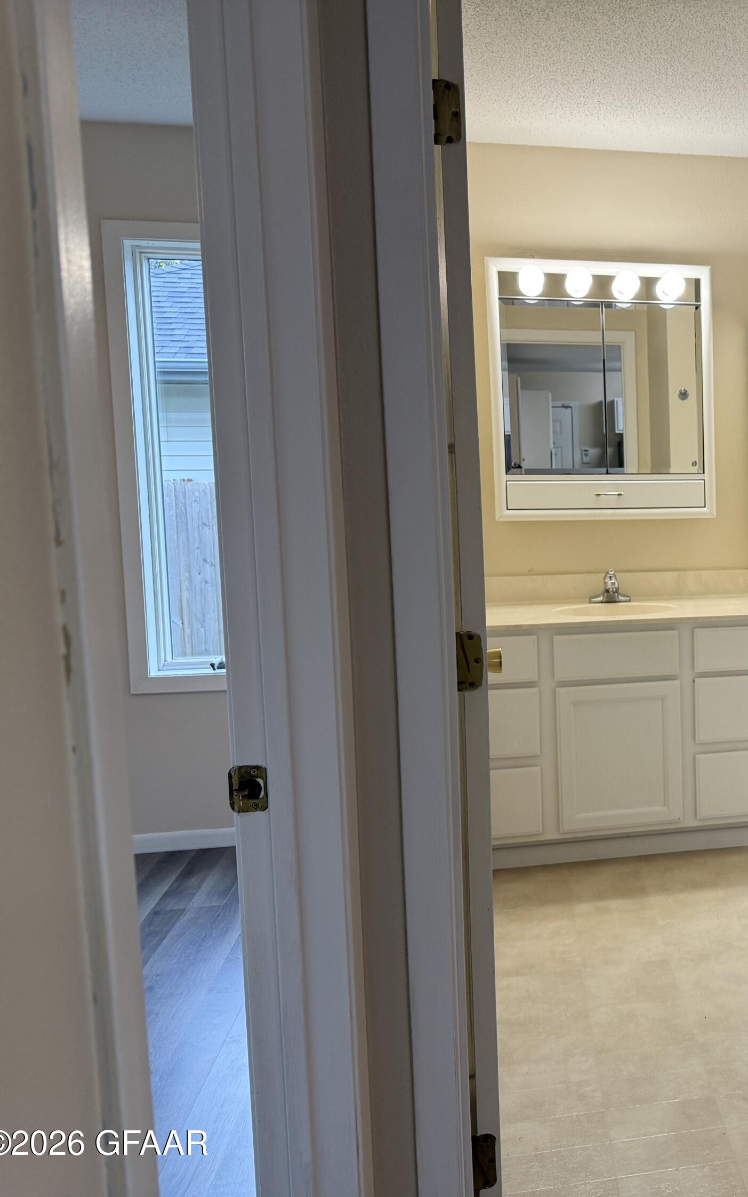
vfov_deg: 56.7
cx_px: 783
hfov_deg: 33.4
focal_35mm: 34
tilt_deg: -5.8
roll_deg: +0.8
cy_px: 598
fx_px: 1109
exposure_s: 1/60
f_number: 1.78
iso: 100
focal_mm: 6.76
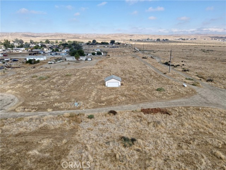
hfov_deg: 71.6
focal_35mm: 24
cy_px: 85
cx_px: 113
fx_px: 157
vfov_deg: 56.8
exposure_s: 1/160
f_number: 2.8
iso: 100
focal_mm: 4.5
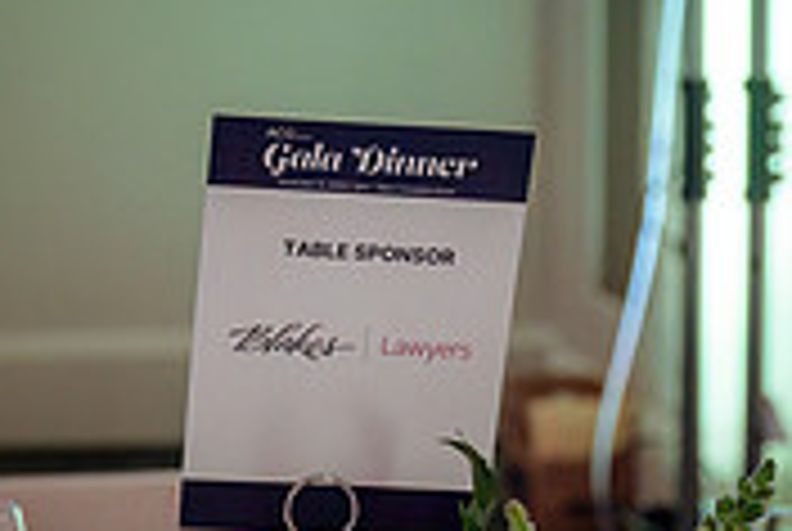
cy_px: 254
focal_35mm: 125
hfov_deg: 16.0
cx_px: -9
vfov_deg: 11.0
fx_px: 2755
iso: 800
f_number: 3.5
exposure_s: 1/40
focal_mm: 38
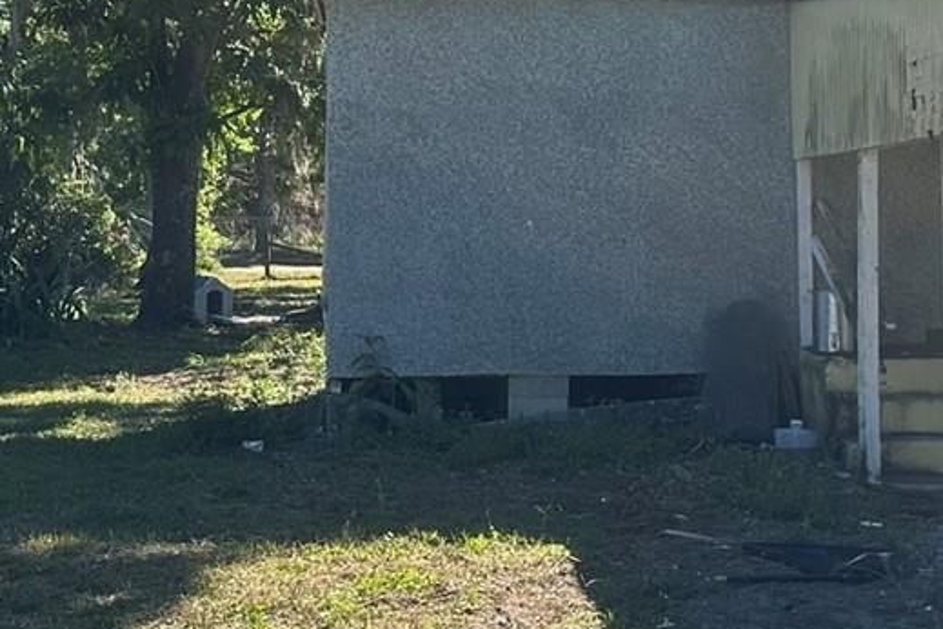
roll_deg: +1.9
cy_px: 205
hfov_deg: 26.3
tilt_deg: +0.9
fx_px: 2017
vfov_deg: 17.7
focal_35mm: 77
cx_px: 451
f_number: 1.78
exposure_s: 1/1779
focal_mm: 6.86
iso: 80
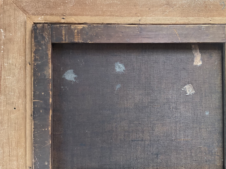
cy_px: 89
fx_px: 229
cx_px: 133
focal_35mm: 35
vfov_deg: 40.7
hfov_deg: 52.3
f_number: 1.8
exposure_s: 1/120
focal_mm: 3
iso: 64
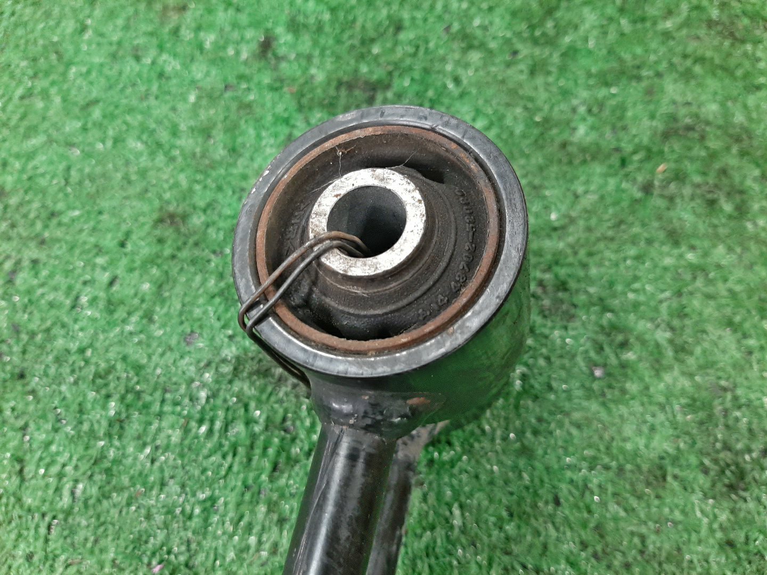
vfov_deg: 53.1
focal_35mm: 26
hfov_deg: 67.3
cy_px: 288
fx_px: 576
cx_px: 384
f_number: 1.7
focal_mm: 3.93
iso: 221
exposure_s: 1/25
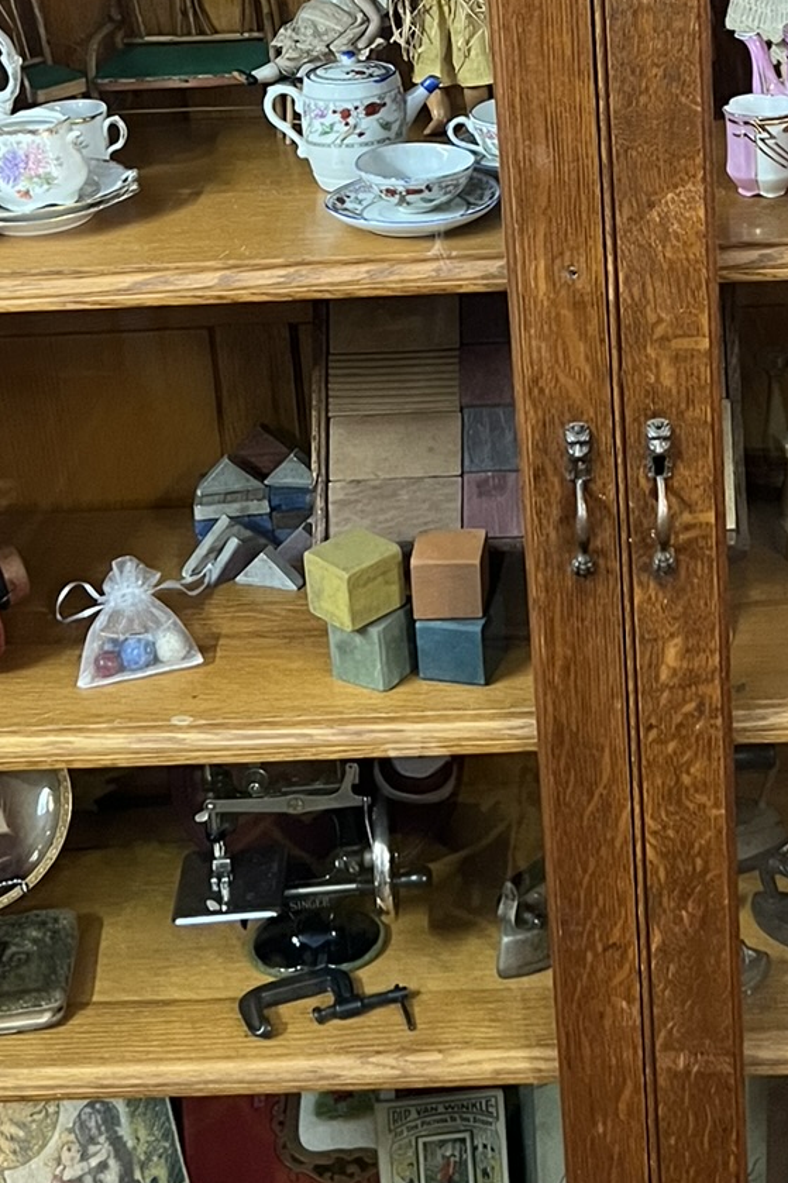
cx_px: 643
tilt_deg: -18.8
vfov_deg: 29.8
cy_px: 228
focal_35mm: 66
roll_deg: +3.6
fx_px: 2168
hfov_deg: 20.3
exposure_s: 1/40
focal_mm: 5.7
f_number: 1.5
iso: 500
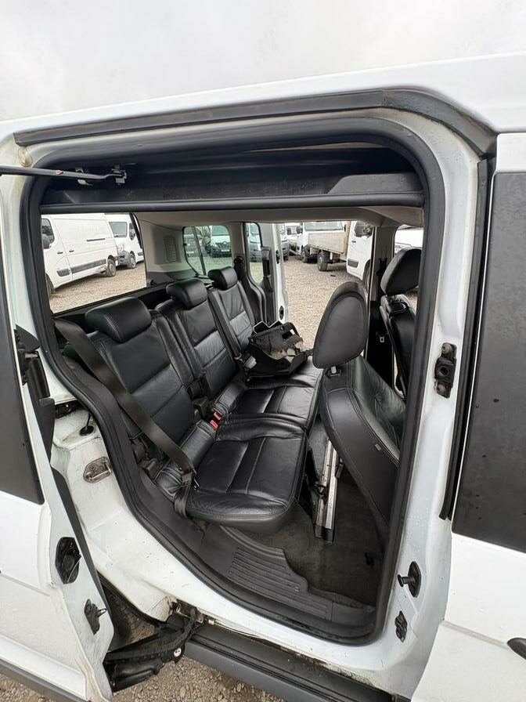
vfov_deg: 102.1
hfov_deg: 85.7
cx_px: 263
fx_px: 284
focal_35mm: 14
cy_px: 351
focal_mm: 2.22
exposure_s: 1/136
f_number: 2.2
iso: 64
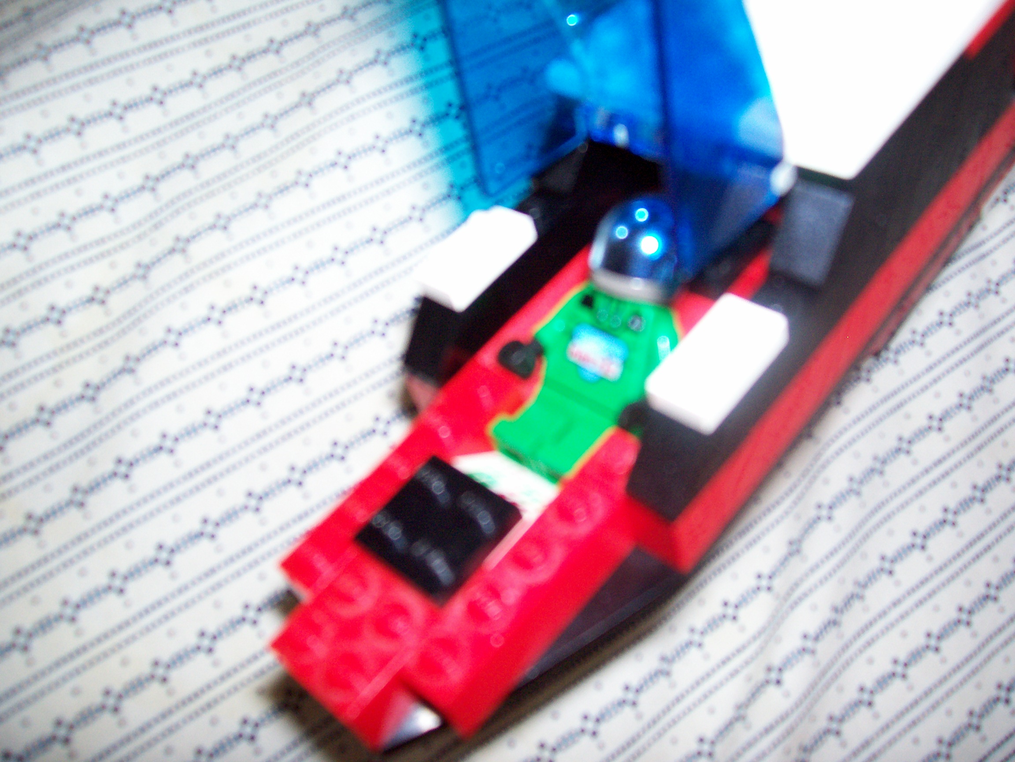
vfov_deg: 41.8
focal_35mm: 34
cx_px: 508
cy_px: 381
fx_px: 997
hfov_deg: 54.0
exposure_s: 1/112
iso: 140
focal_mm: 5.6
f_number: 2.7
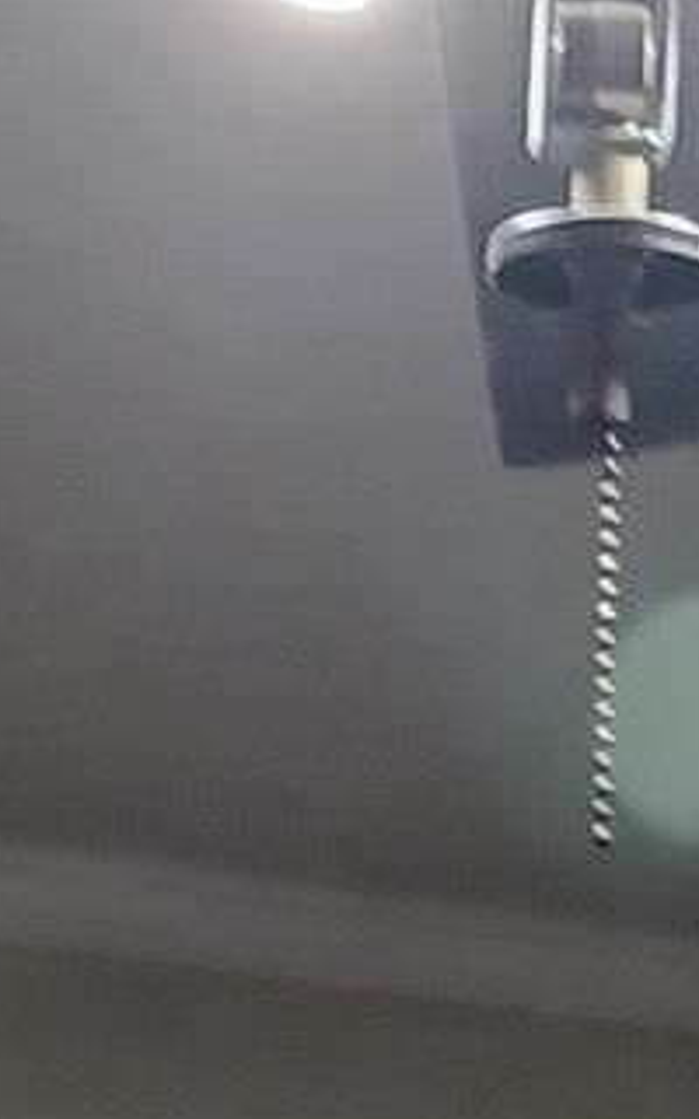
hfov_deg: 6.8
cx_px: 783
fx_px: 5822
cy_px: 276
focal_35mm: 191
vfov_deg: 10.9
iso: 400
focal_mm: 4.6
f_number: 1.8
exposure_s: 1/33
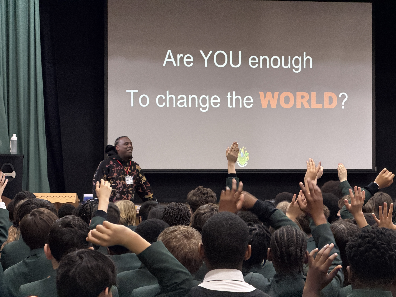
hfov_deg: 19.6
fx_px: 1144
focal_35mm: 100
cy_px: 148
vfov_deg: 14.8
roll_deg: +1.8
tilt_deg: +2.0
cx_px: 198
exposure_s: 1/33
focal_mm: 16.89
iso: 640
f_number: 2.8
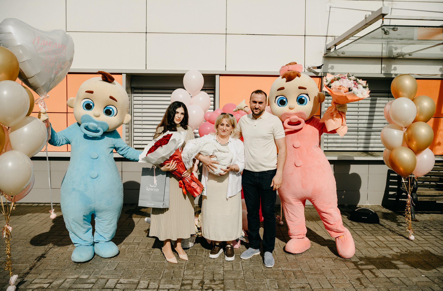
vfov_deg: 42.6
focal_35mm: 30
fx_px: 373
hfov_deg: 61.4
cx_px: 224
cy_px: 142
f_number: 5
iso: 64
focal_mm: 30
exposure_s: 1/1000
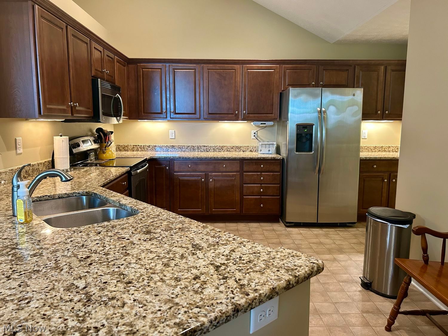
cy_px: 168
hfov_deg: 67.3
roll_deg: +0.3
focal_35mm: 26
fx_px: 336
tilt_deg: -7.8
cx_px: 224
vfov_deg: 53.1
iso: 250
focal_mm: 5.7
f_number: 1.5
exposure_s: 1/60
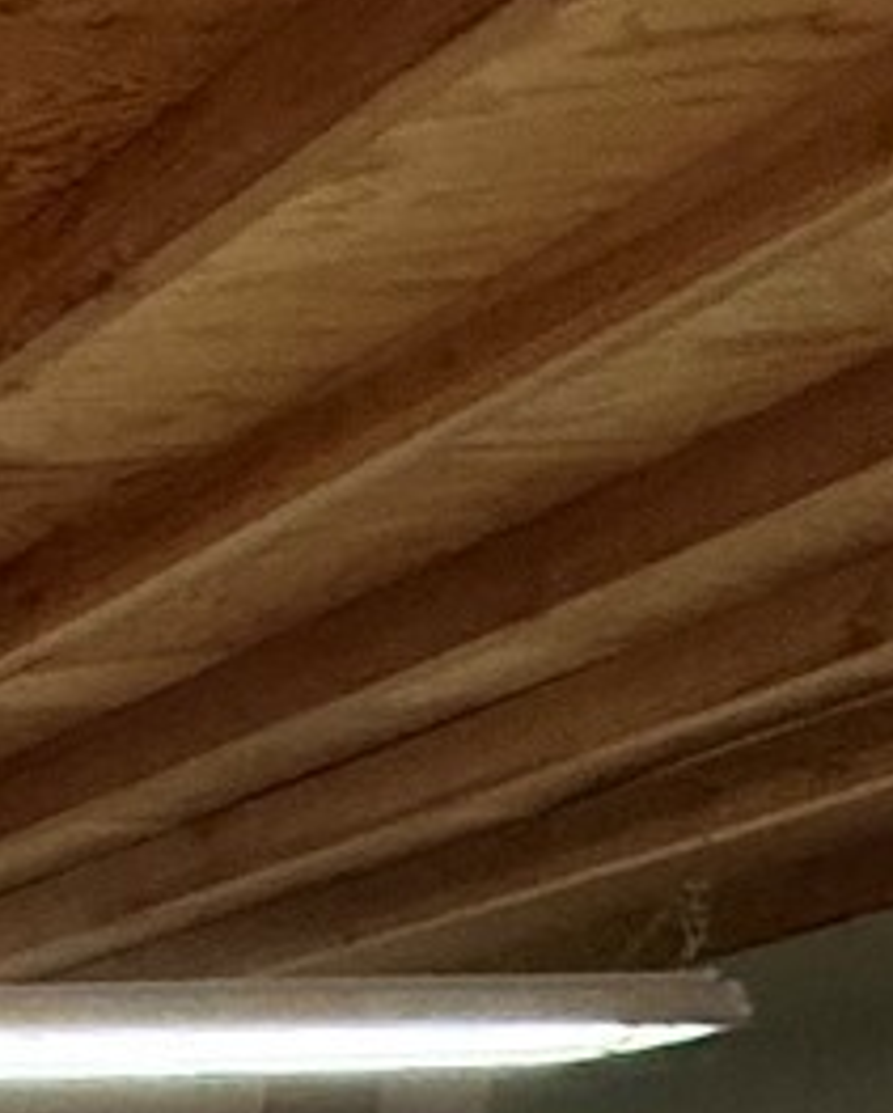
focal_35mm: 83
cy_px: 2167
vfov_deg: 17.3
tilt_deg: -9.4
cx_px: -2040
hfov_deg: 10.3
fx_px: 2737
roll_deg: +0.9
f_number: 2.2
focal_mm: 2.22
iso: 400
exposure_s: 1/60
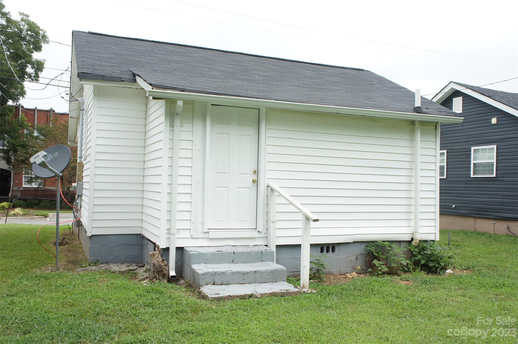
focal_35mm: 33
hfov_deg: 57.3
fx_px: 474
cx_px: 259
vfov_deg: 39.9
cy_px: 172
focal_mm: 22
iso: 200
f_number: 9
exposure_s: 1/100
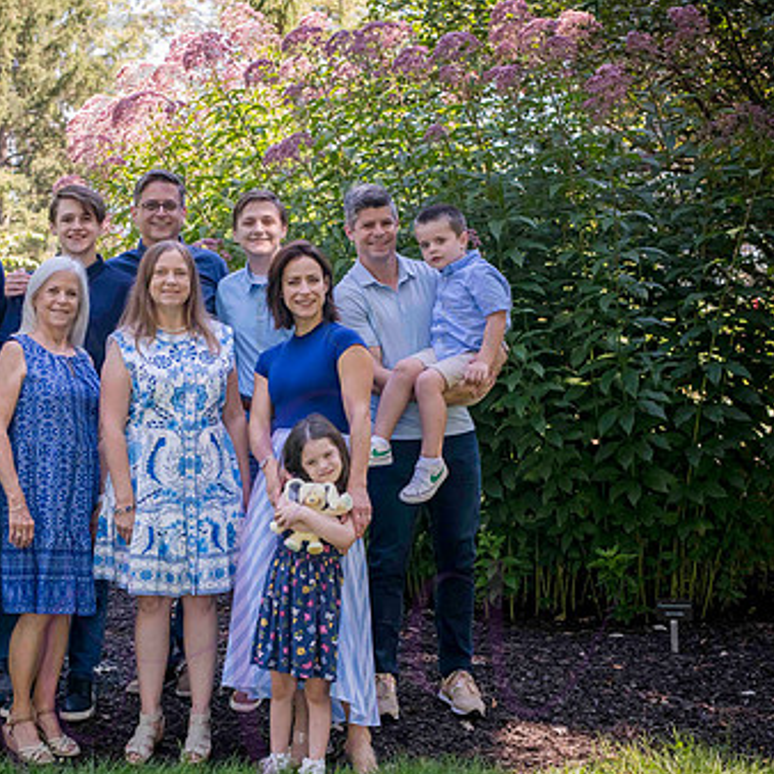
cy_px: 436
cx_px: 167
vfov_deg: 23.7
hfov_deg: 23.4
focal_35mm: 73
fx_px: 1847
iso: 400
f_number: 5
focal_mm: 50
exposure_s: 1/320
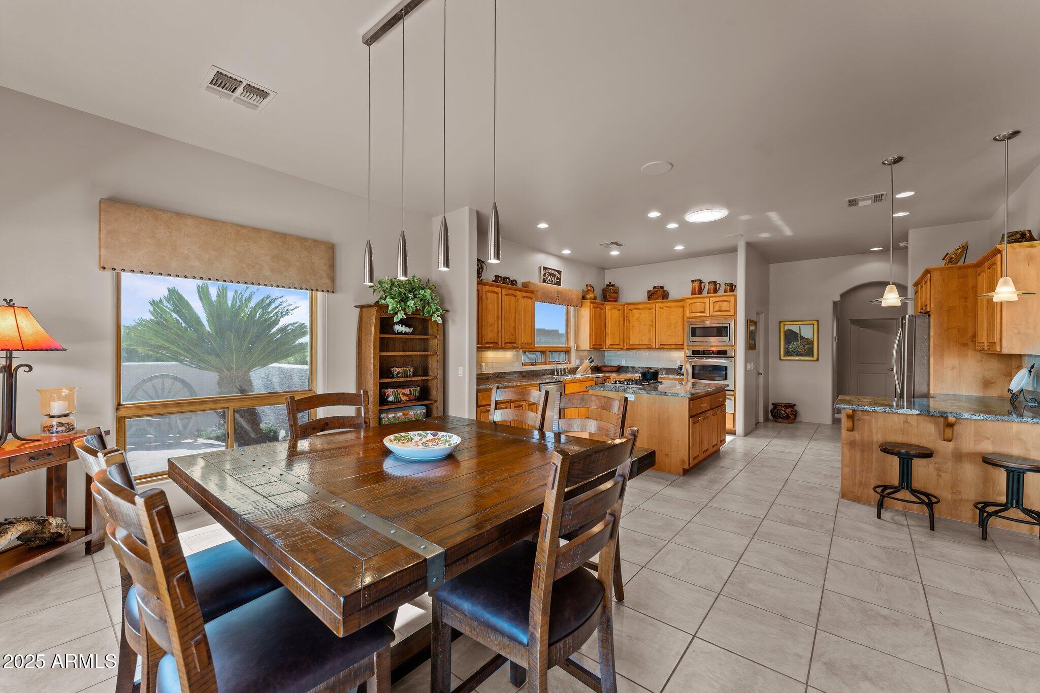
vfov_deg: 81.2
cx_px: 520
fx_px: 404
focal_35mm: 14
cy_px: 346
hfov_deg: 104.3
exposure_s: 1/4
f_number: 8
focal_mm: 14
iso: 320
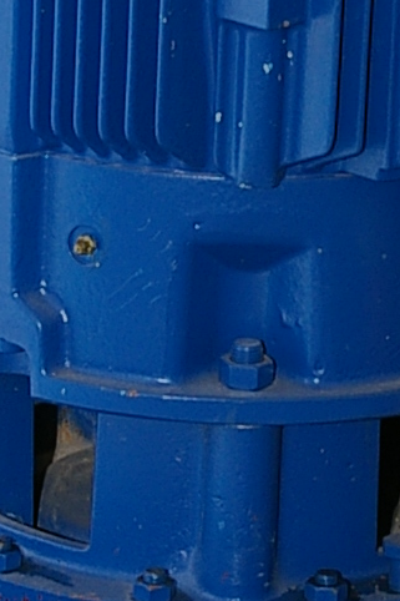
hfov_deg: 4.7
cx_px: 278
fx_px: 4838
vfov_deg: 7.1
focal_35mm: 290
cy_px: 190
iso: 200
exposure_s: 1/45
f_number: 4
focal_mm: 31
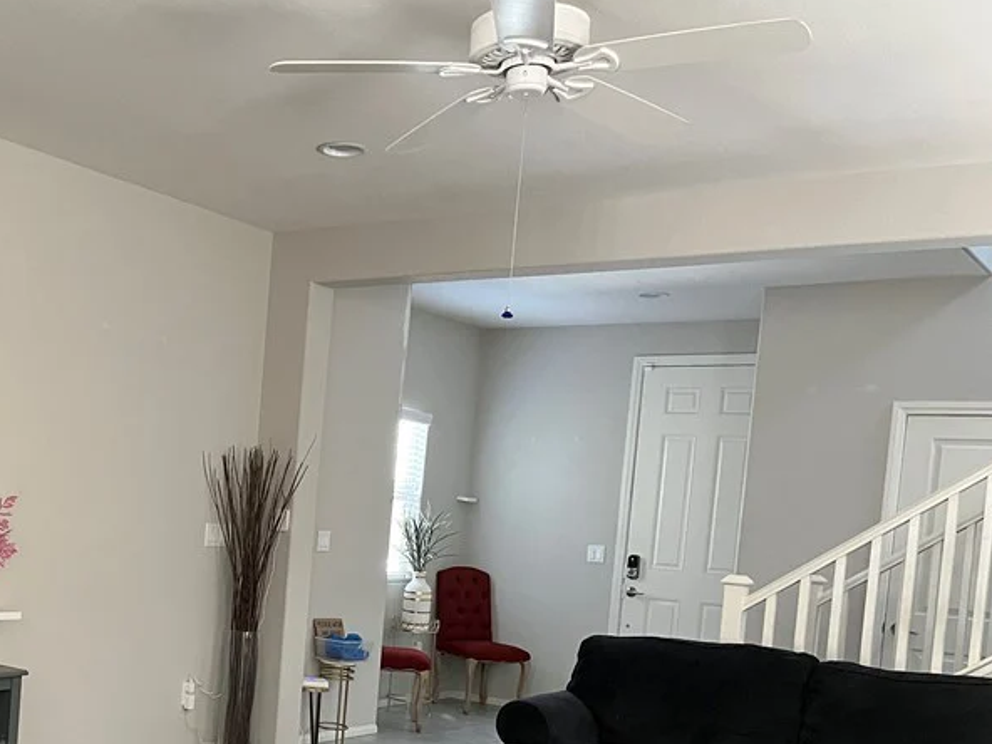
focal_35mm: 45
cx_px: 198
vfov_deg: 31.4
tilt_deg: -3.0
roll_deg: -3.4
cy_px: 585
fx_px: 1290
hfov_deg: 40.3
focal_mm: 5.1
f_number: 1.6
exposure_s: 1/60
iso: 400
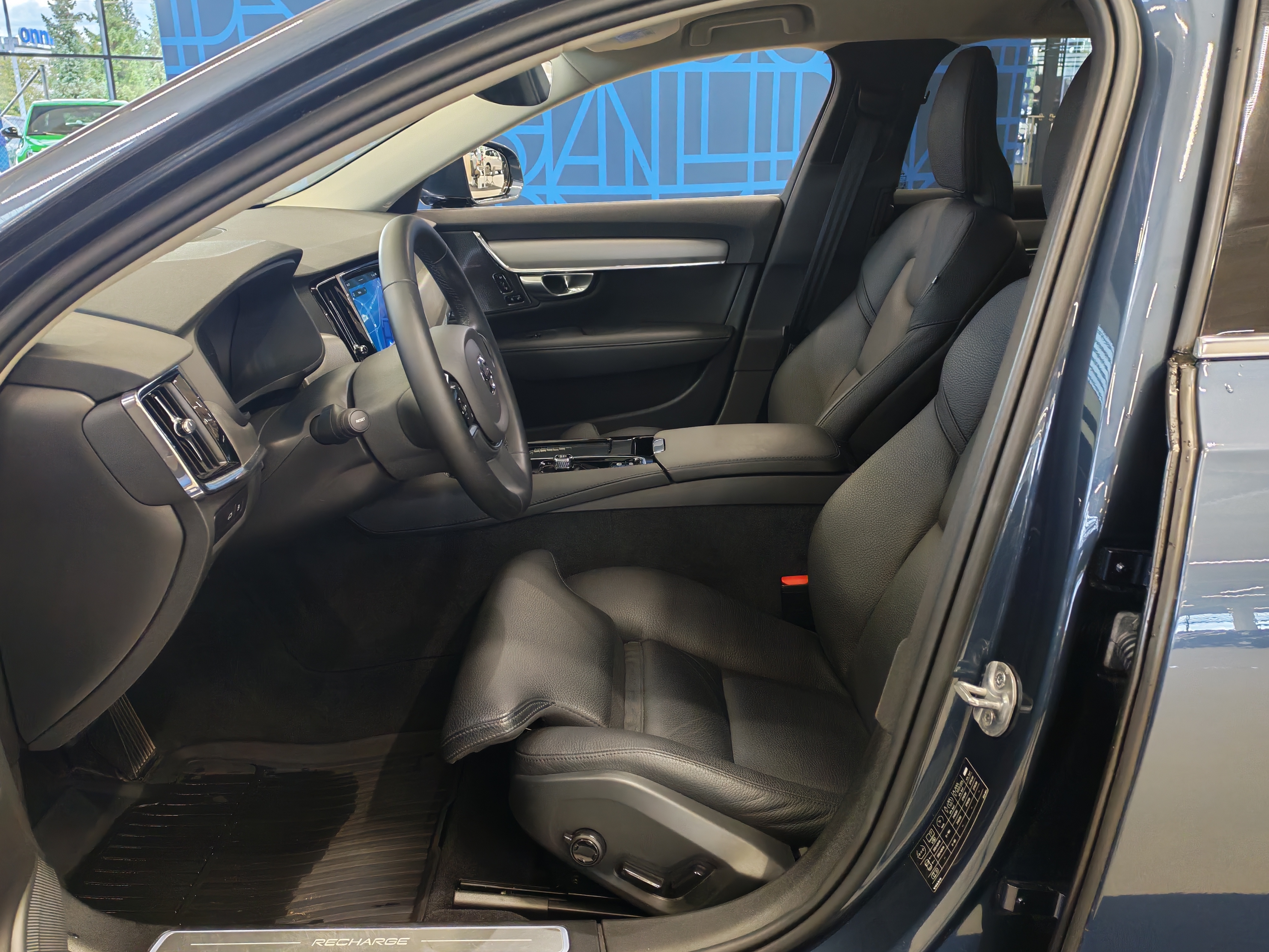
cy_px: 476
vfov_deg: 46.8
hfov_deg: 60.0
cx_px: 634
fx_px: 1100
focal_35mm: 30
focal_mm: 6.12
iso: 1153
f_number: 1.9
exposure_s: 1/100
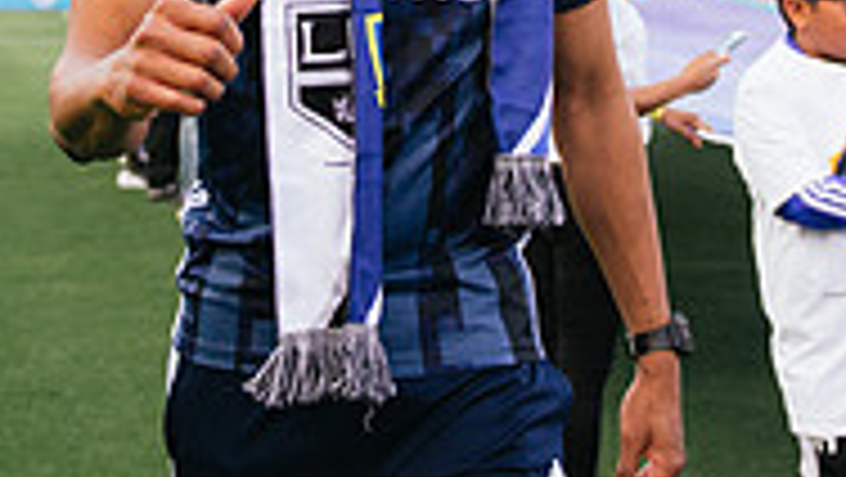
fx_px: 2245
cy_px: -128
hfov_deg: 21.3
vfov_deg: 11.8
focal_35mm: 100
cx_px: 436
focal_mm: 31
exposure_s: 1/800
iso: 400
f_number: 2.8
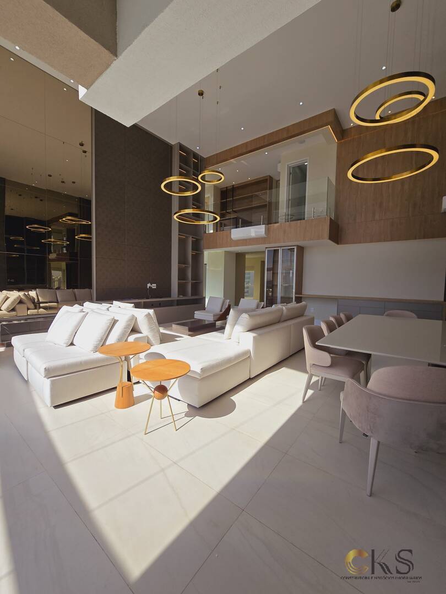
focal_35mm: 13
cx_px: 223
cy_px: 297
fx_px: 223
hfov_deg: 89.9
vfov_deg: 106.2
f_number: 2.2
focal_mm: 2.2
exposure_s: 1/2043
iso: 50
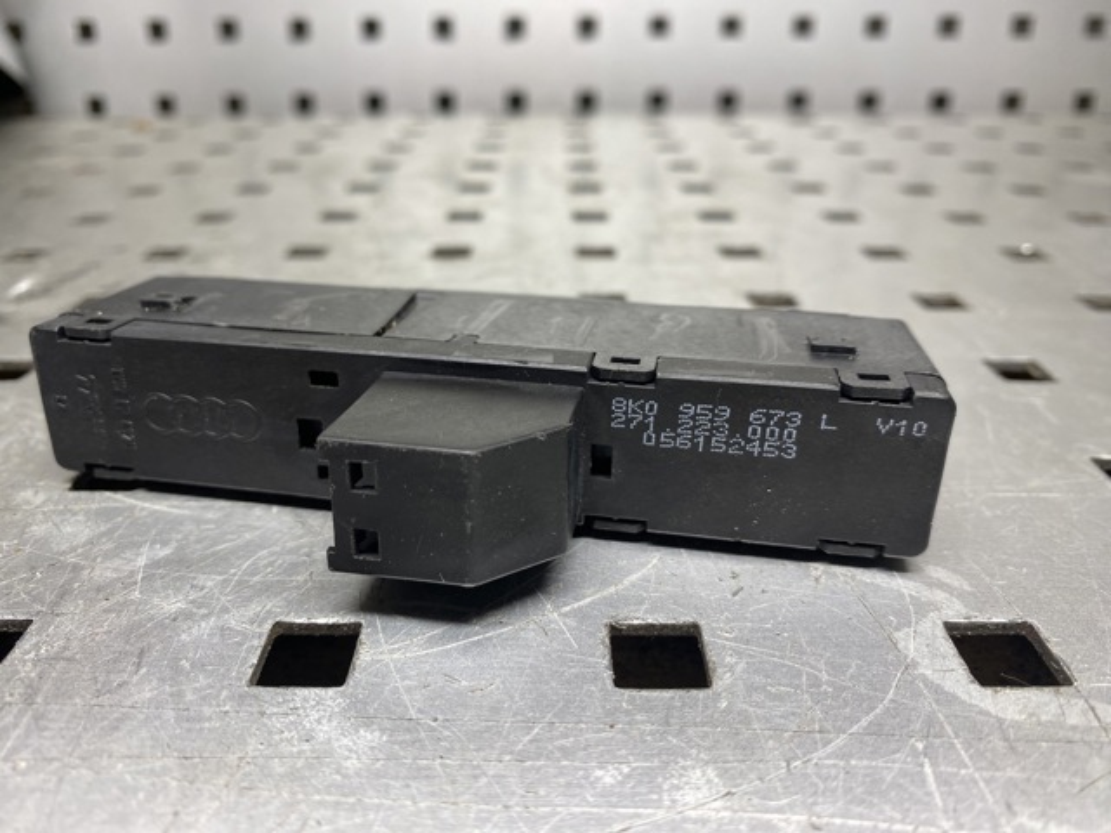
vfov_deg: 54.9
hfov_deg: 69.4
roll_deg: -0.2
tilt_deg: -27.8
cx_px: 556
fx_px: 802
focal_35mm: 25
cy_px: 416
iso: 64
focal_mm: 4.25
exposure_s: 1/100
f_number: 1.8
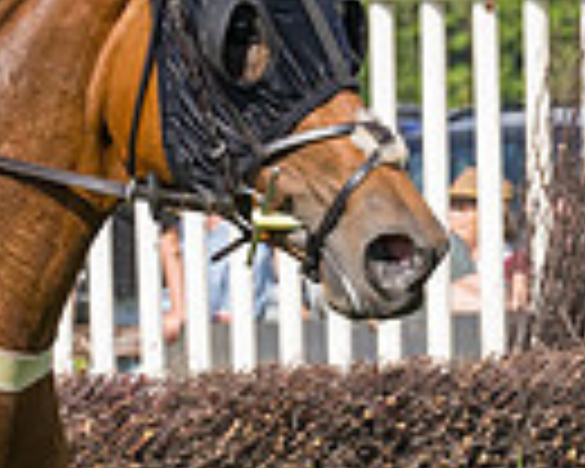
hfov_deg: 4.5
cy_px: 153
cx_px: -30
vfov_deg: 3.6
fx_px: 7376
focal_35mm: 426
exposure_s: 1/2000
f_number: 5
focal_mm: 70
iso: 400
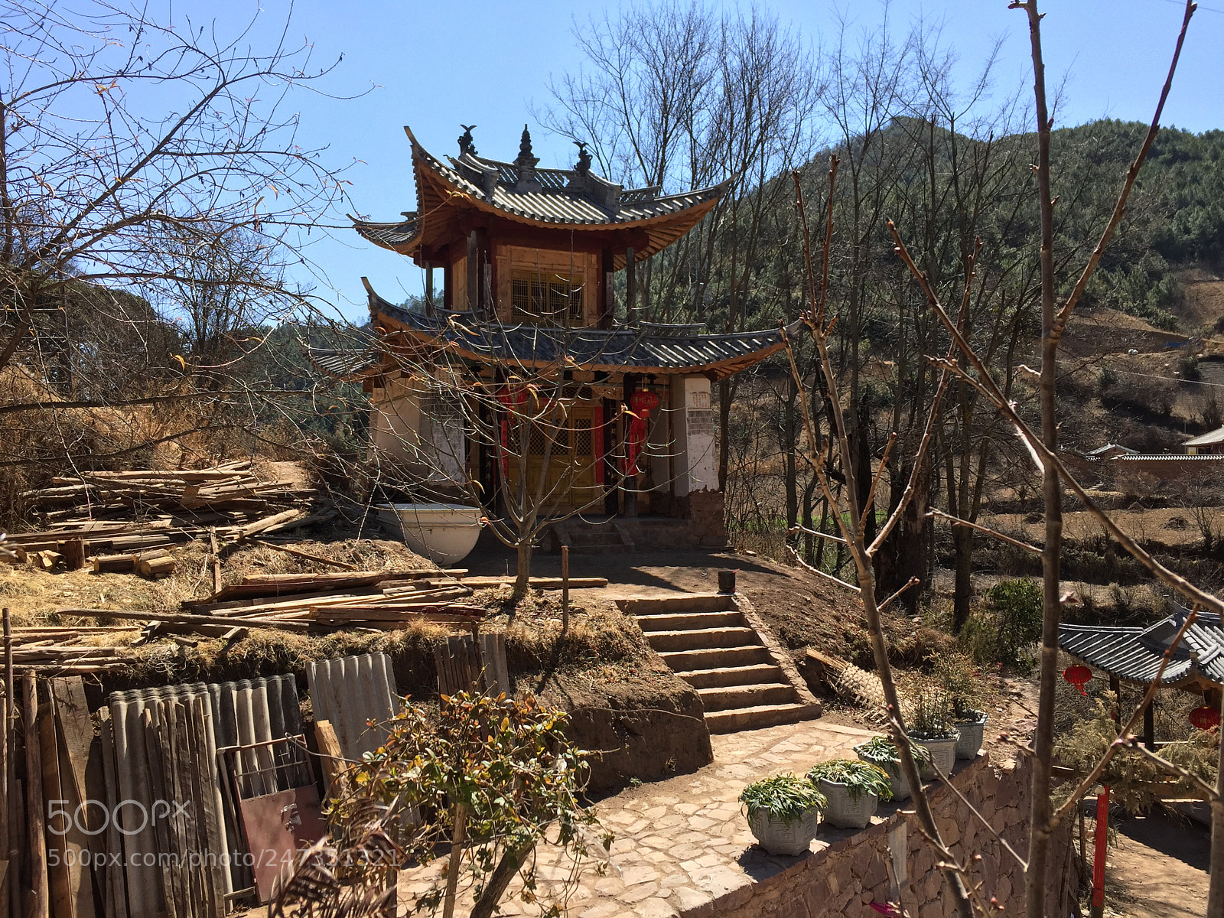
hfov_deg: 61.7
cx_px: 612
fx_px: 1025
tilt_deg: +1.0
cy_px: 459
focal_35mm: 29
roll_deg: -0.6
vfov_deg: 48.2
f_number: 2.2
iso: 32
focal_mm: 4.15
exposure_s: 1/1364
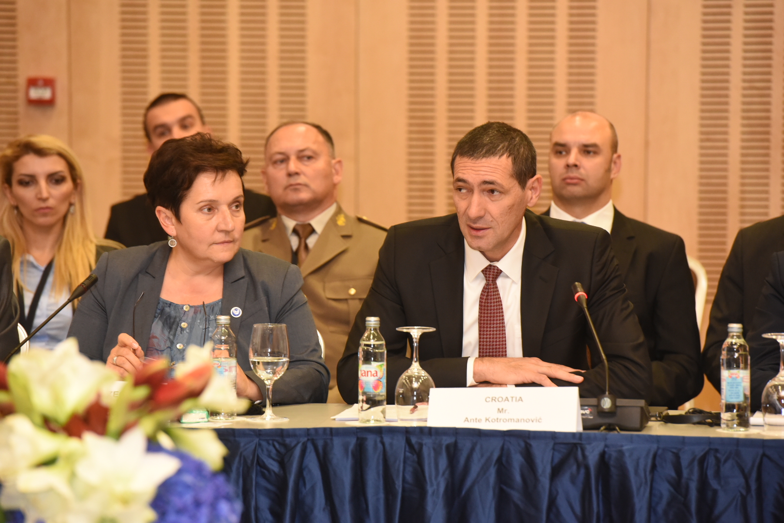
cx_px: 392
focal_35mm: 200
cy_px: 262
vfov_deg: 6.9
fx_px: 4355
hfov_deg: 10.3
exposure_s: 1/80
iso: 3200
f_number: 5.6
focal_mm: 200
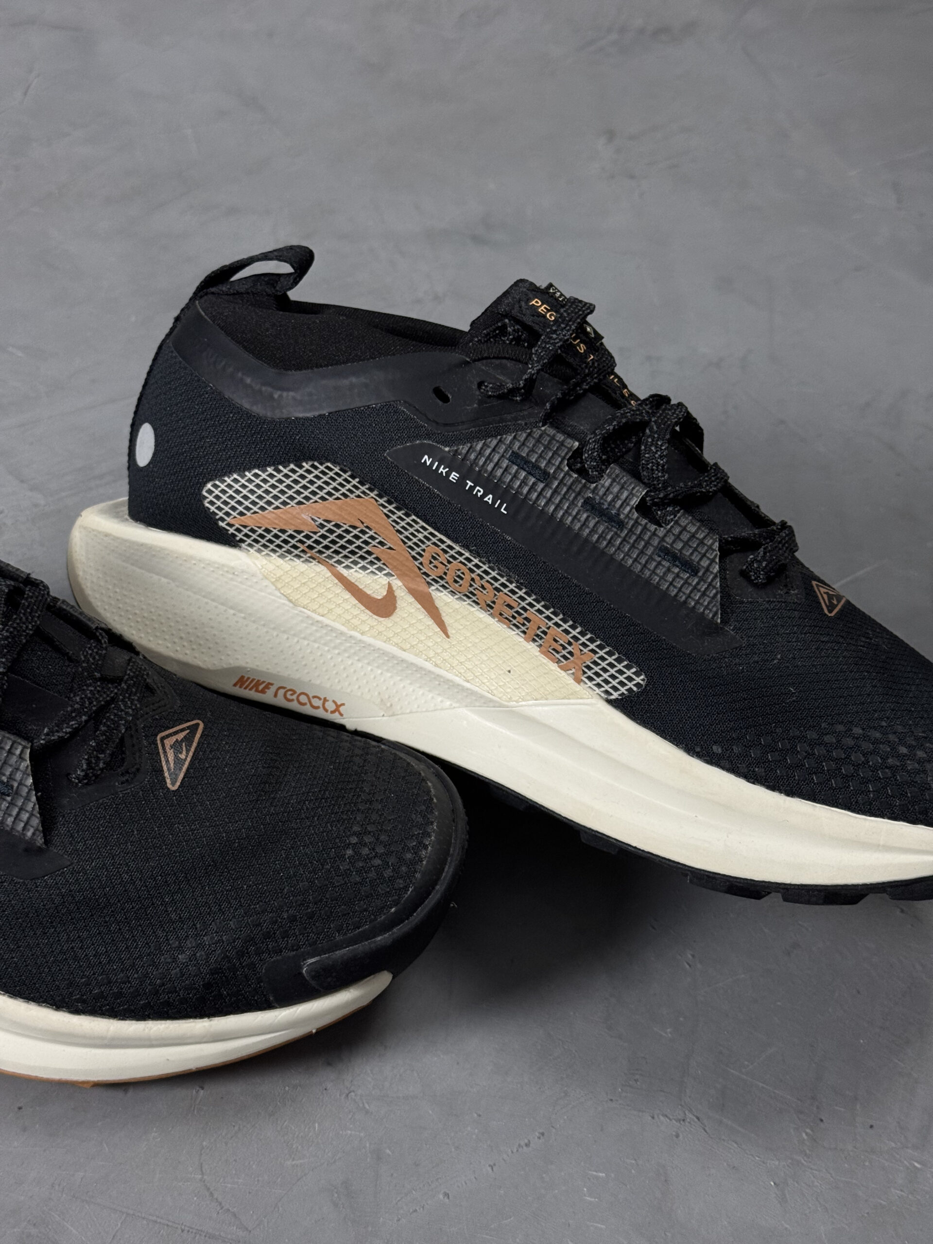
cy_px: 622
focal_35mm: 48
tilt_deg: -44.9
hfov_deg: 30.3
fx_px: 1725
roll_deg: -4.4
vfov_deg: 39.7
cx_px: 466
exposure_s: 1/60
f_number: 1.78
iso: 125
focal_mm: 6.76
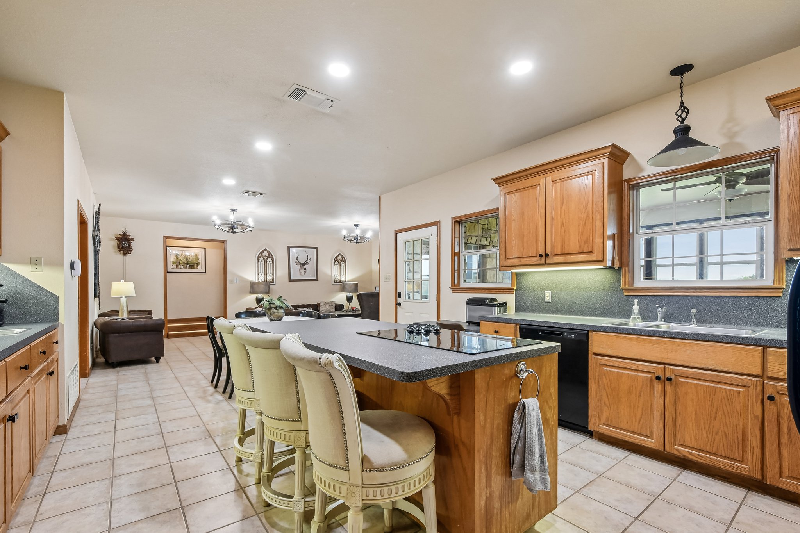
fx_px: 333
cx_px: 400
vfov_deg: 77.3
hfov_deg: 100.4
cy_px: 266
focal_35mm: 15
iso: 400
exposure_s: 1/8
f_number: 8
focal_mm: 10
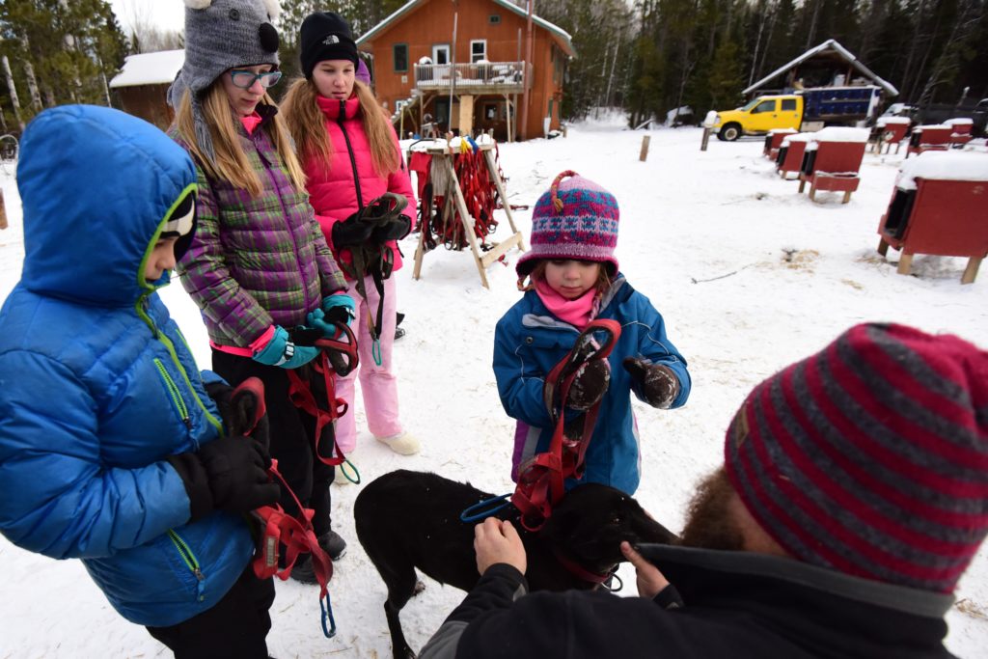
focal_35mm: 16
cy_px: 330
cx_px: 494
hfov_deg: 96.7
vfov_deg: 73.8
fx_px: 439
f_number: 4.5
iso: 2000
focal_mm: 16
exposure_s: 1/5000
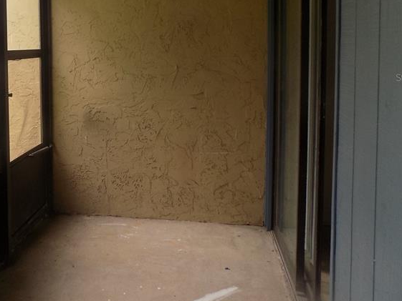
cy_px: 77
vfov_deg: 33.7
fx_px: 488
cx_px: 72
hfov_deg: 42.5
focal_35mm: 42
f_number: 3.1
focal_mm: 4
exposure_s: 1/125
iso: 80
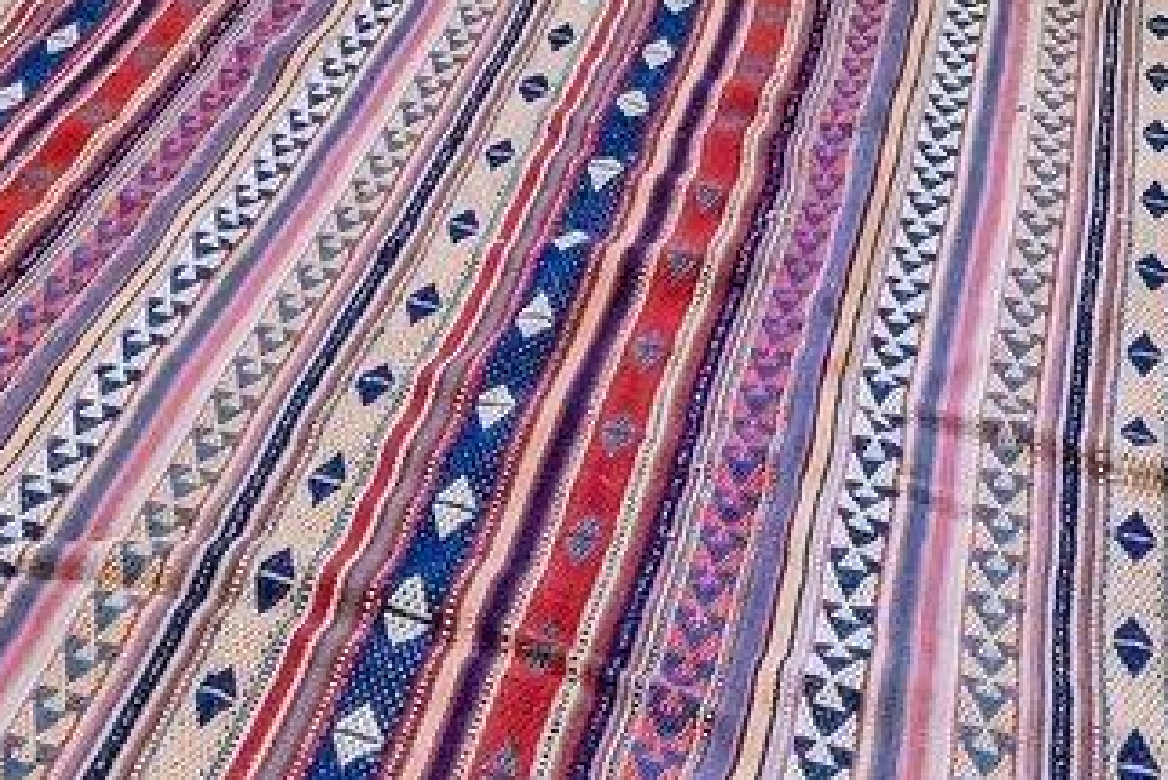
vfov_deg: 11.7
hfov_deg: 21.9
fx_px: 2889
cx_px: -25
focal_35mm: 89
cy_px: -1243
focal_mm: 14
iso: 250
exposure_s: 1/15
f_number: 8
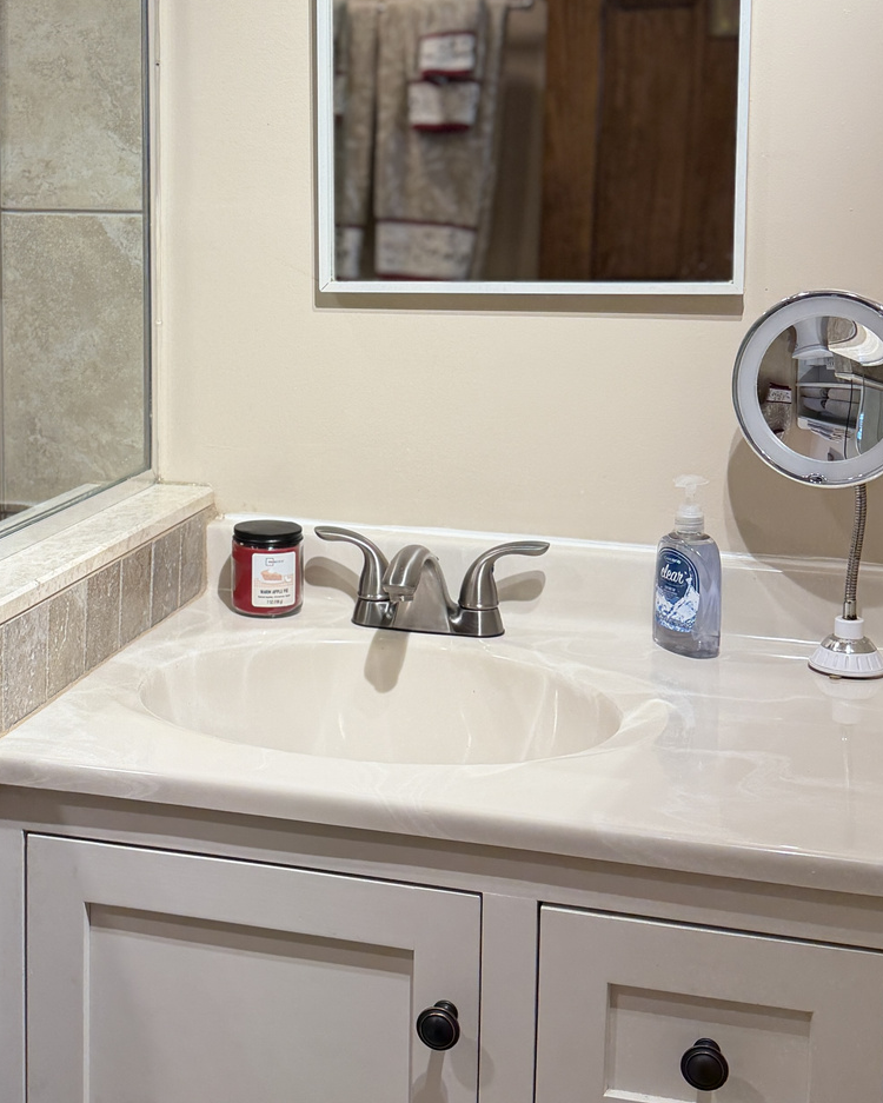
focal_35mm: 54
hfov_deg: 27.8
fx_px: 1763
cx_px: 251
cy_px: 368
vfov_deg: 34.4
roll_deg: +0.5
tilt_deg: -6.8
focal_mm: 6.76
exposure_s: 1/120
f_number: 1.78
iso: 125
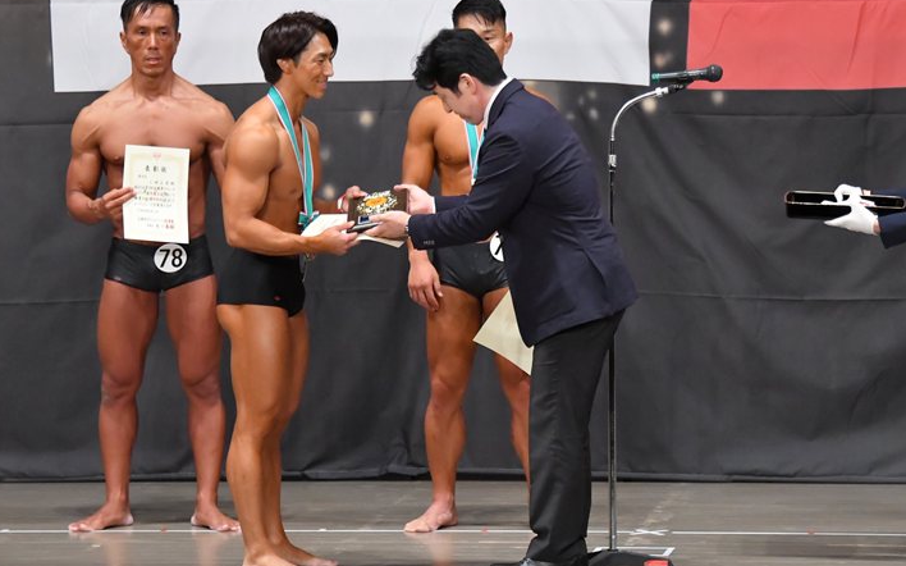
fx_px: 5973
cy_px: 311
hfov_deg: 8.7
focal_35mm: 242
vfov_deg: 5.4
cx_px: 442
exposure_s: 1/400
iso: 6400
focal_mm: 145
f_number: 5.6
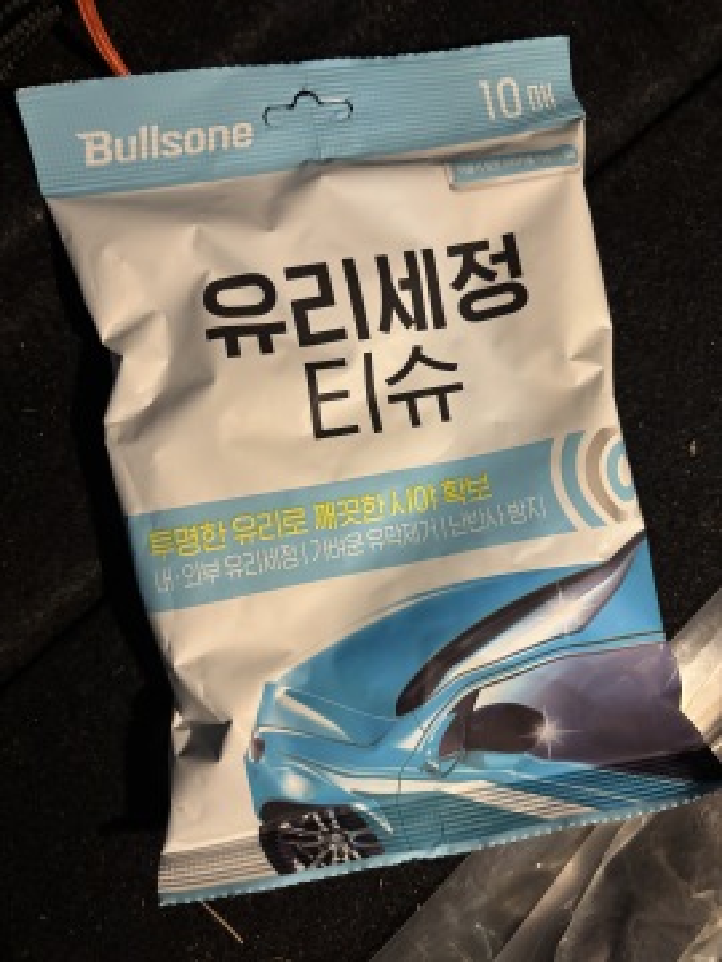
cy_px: 481
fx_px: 723
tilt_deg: -85.6
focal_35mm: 26
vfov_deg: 67.3
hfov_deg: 53.1
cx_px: 361
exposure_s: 1/40
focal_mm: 5.96
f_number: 1.6
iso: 640
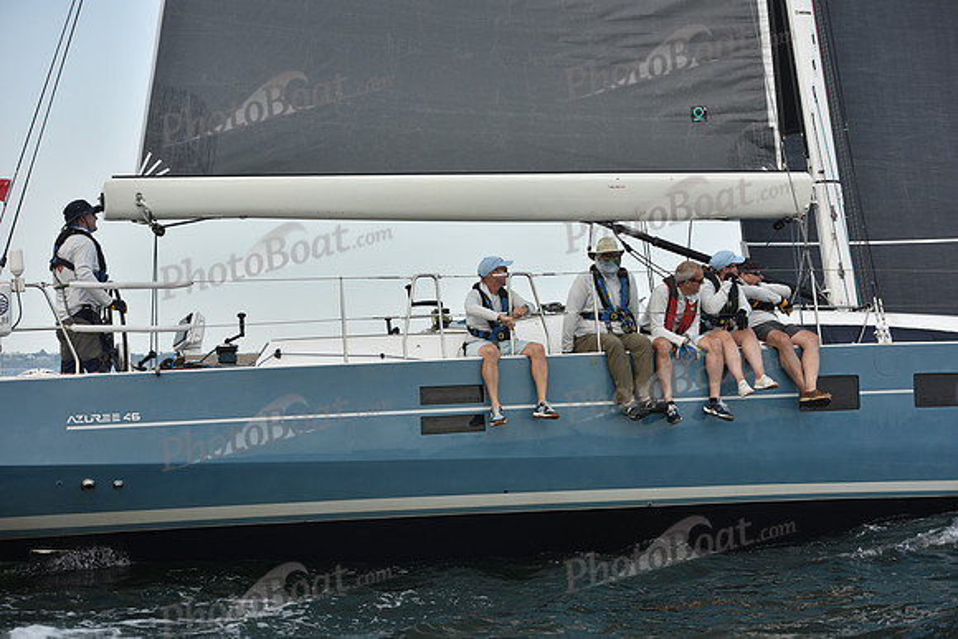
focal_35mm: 70
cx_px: 479
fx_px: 1863
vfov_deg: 19.5
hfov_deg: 28.8
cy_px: 320
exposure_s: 1/800
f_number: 5.6
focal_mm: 70
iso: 250
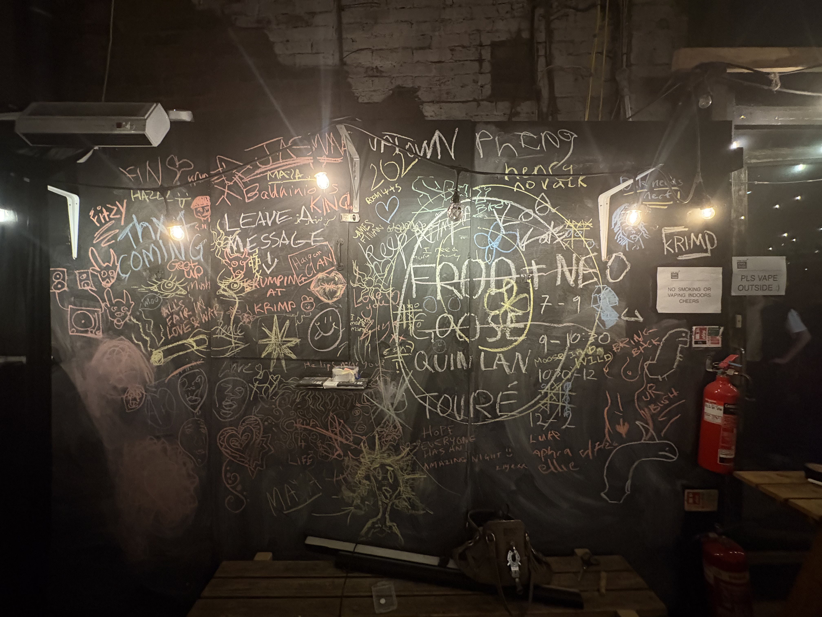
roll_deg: +0.2
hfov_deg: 102.1
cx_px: 411
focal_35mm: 14
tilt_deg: -2.4
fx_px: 332
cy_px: 308
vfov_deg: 85.7
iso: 1000
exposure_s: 1/33
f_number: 2.2
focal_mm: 2.22
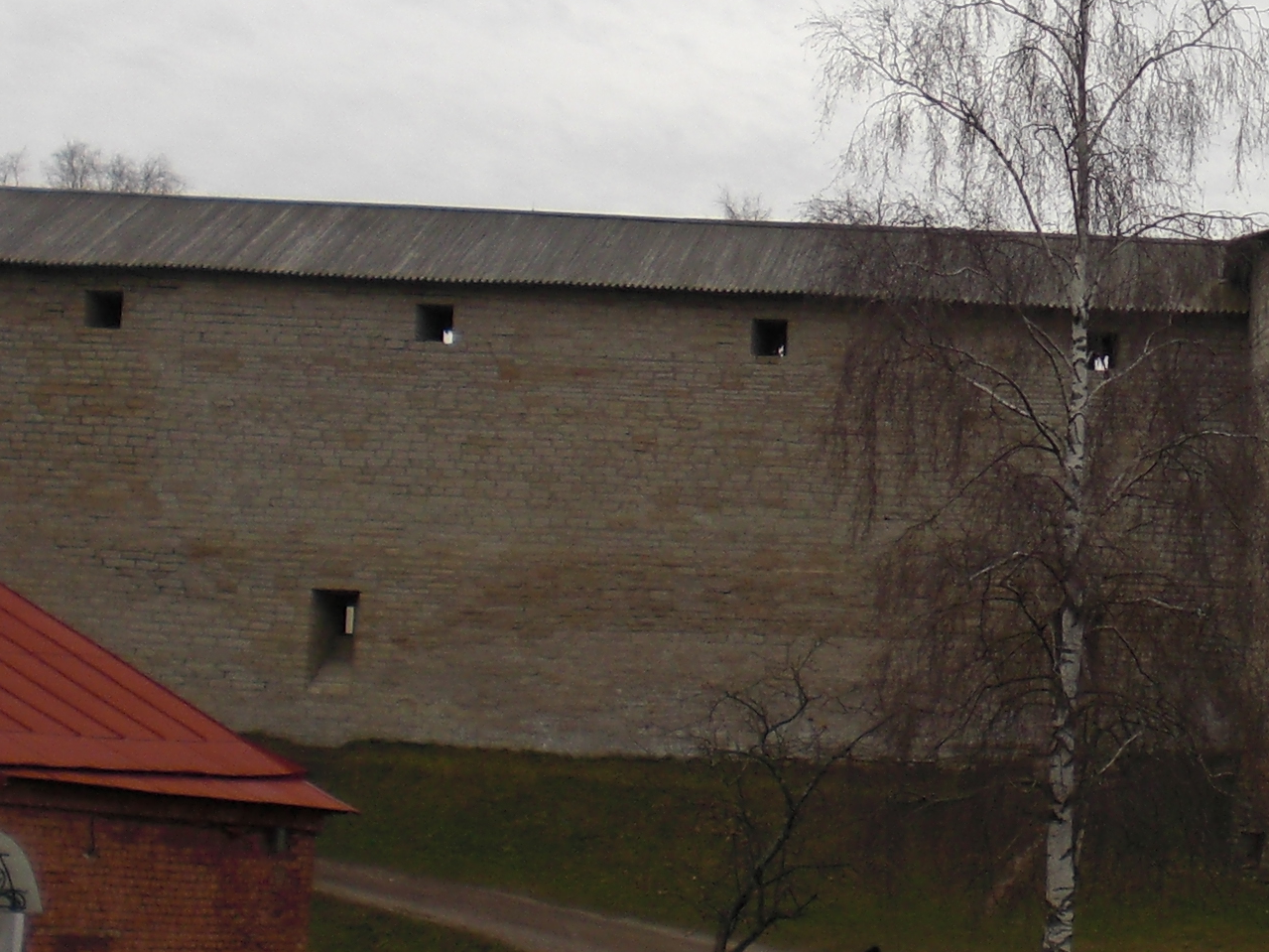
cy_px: 390
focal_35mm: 97
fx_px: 3556
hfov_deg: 19.8
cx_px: 1203
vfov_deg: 15.2
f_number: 3.1
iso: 64
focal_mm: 6.3
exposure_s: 1/320
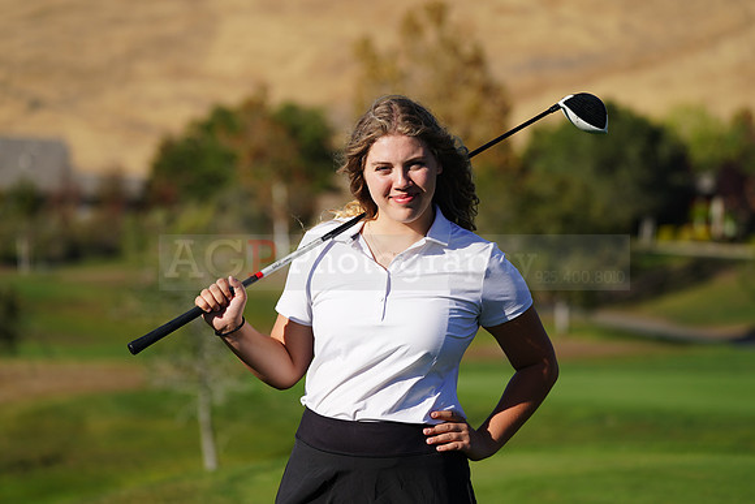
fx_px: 3964
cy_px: 252
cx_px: 378
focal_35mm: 189
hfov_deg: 10.9
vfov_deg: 7.3
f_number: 5.6
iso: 100
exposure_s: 1/640
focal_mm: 189
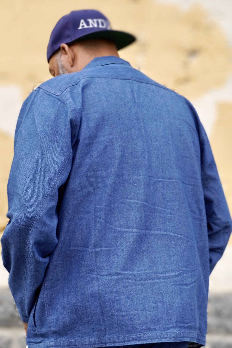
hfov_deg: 22.1
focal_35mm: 62
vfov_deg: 32.6
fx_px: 594
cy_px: 174
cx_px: 116
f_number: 5.6
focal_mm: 41
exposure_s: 1/160
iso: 250
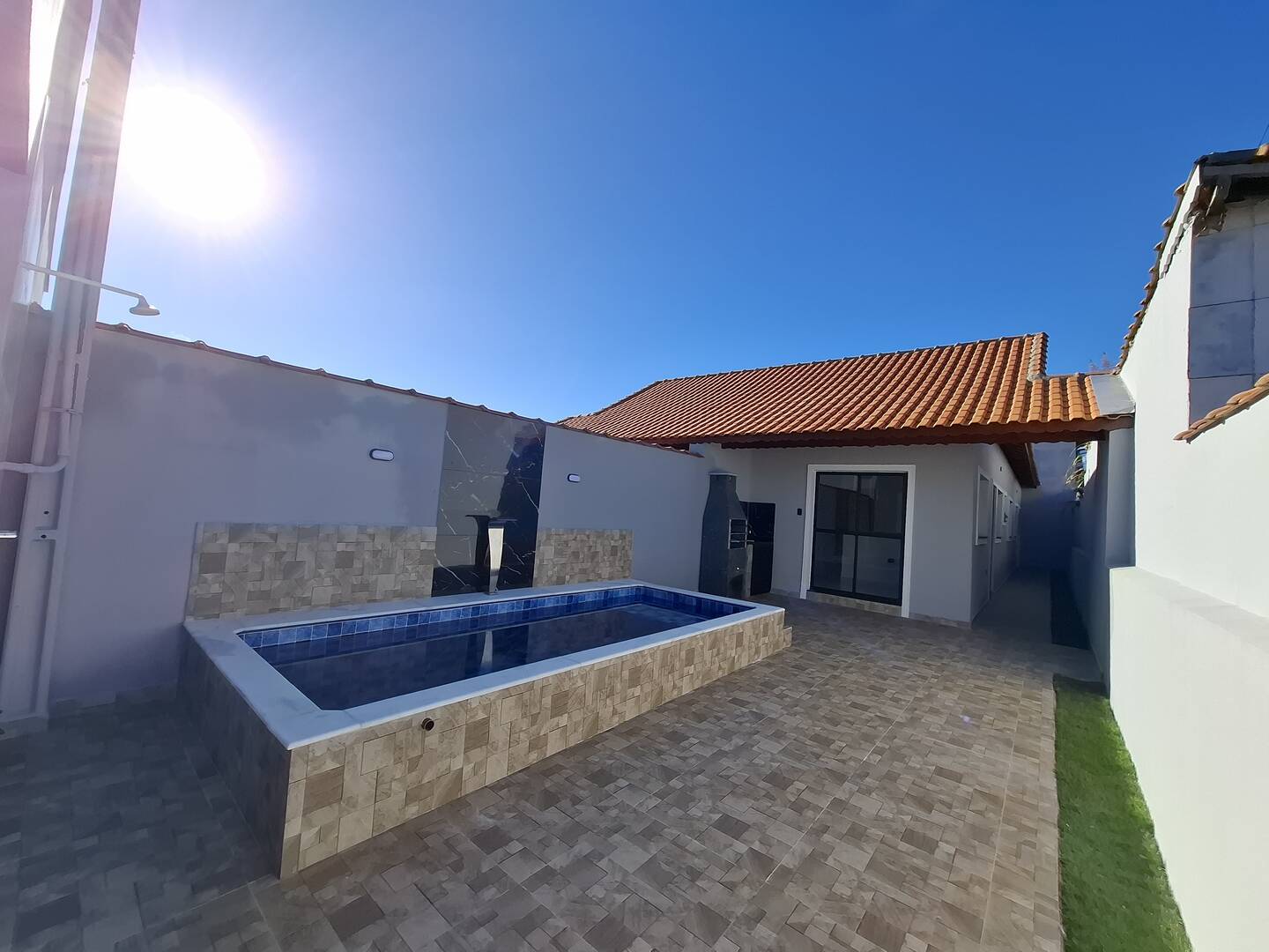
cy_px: 476
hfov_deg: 106.2
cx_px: 634
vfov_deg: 89.9
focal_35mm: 13
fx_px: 477
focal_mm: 1.74
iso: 40
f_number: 2.2
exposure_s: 1/1692
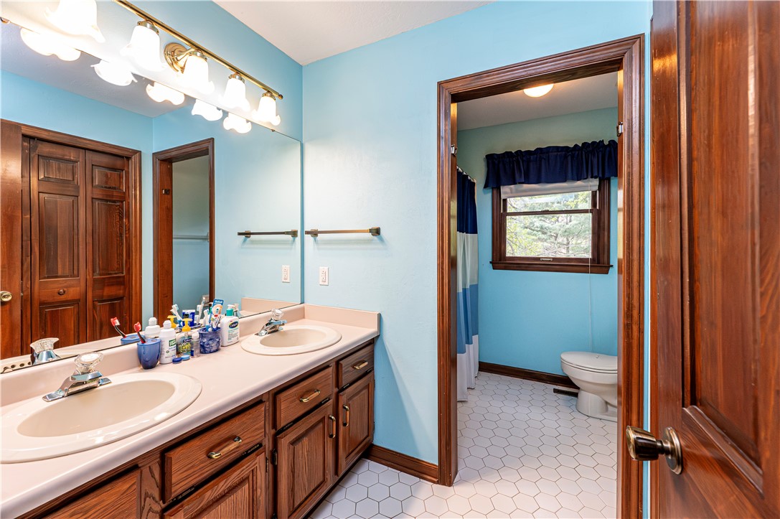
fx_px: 303
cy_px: 260
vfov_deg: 81.1
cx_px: 390
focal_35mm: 14
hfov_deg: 104.3
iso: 3200
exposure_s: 1/200
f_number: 8
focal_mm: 14
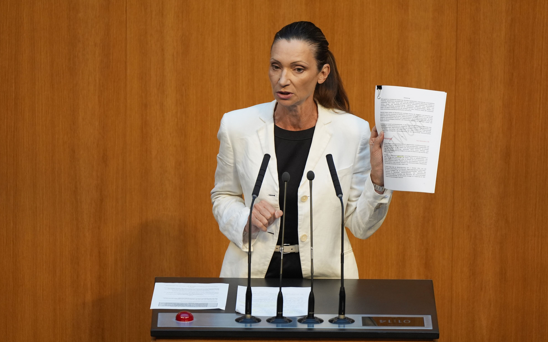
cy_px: 157
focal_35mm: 333
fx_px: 4973
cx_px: 278
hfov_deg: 6.3
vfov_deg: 3.9
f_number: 5.6
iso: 2500
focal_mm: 321
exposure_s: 1/320
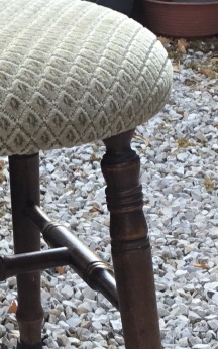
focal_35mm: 114
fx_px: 1085
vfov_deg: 18.3
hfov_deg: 11.3
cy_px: 220
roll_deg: -0.5
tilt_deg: -24.0
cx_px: -40
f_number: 2.4
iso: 40
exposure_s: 1/100
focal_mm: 3.3
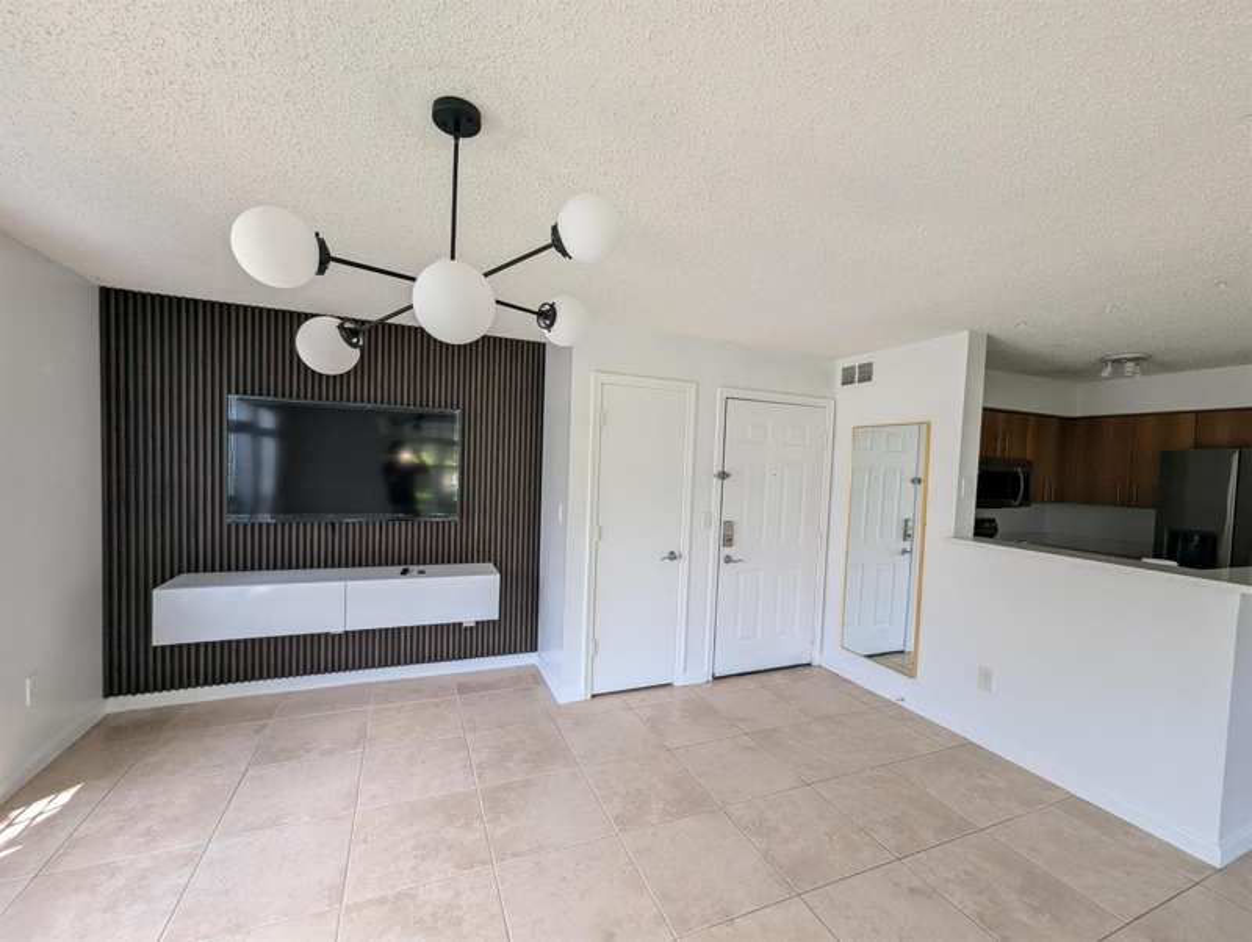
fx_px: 471
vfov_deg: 90.0
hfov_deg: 106.1
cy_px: 471
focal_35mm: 13
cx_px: 626
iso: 46
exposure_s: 1/29.6
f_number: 2.2
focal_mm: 1.95
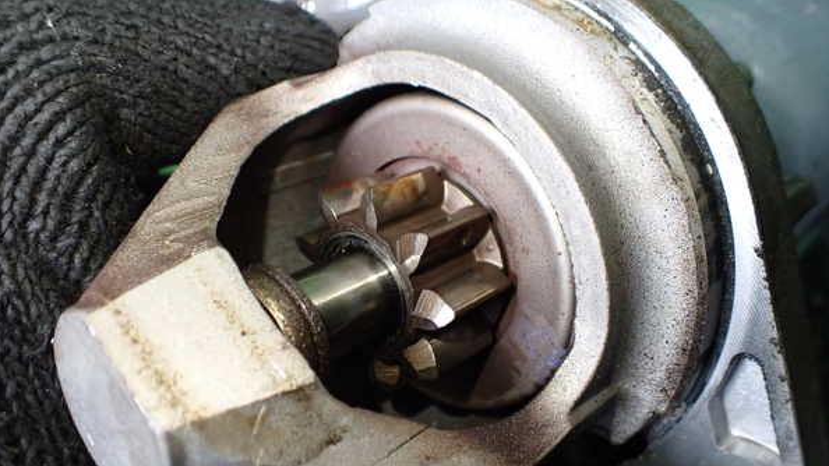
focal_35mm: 33
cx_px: 413
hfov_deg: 59.5
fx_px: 725
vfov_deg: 35.6
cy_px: 268
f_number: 2.3
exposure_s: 1/125
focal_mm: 5.4
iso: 400
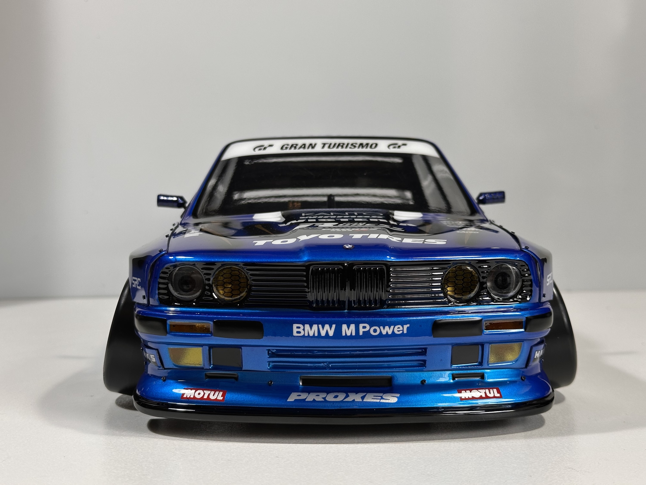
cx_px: 323
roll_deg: -0.3
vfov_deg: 30.3
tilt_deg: -3.8
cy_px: 242
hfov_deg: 39.7
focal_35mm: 48
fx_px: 896
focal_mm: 6.86
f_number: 1.78
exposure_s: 1/100
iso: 50
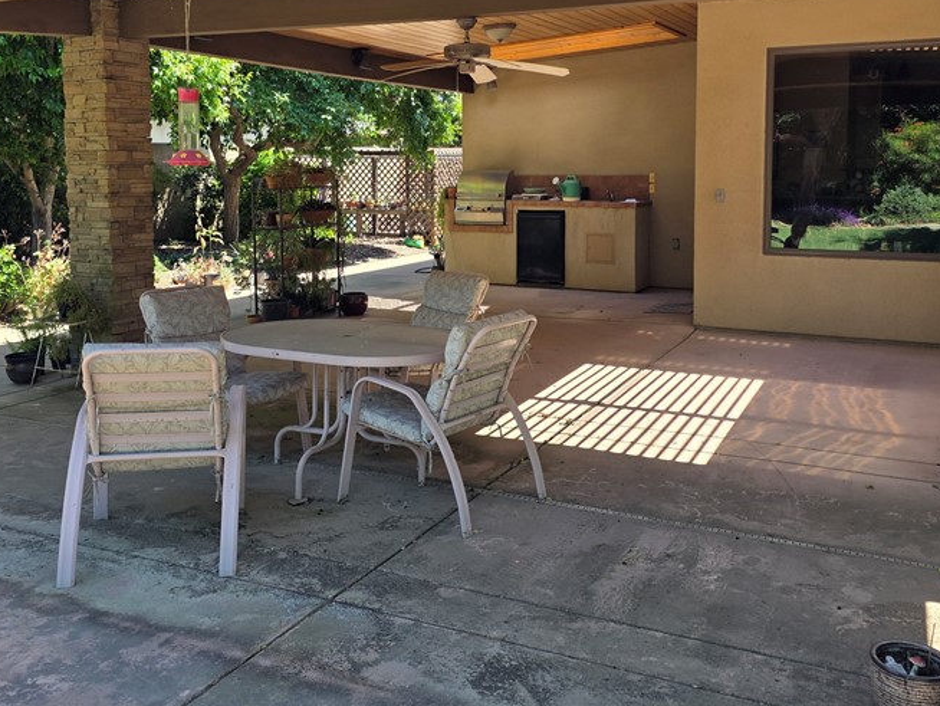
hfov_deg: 51.3
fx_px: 978
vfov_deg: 39.2
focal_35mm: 36
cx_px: 463
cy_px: 234
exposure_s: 1/1212
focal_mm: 6.3
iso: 80
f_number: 1.7
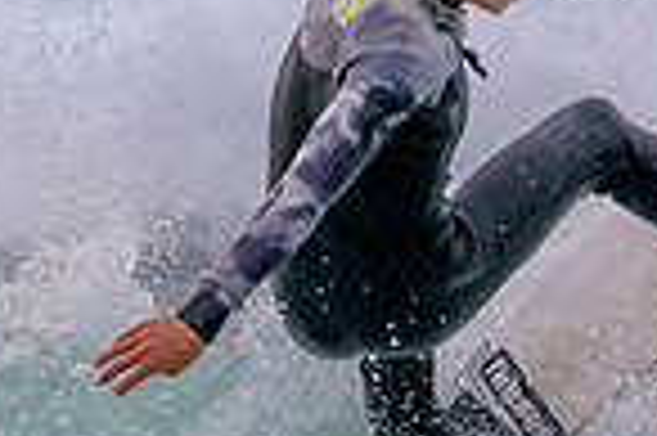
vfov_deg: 0.4
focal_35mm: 3175
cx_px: 914
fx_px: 57878
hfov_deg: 0.7
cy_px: 474
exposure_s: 1/1600
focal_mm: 800
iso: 8000
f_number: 11
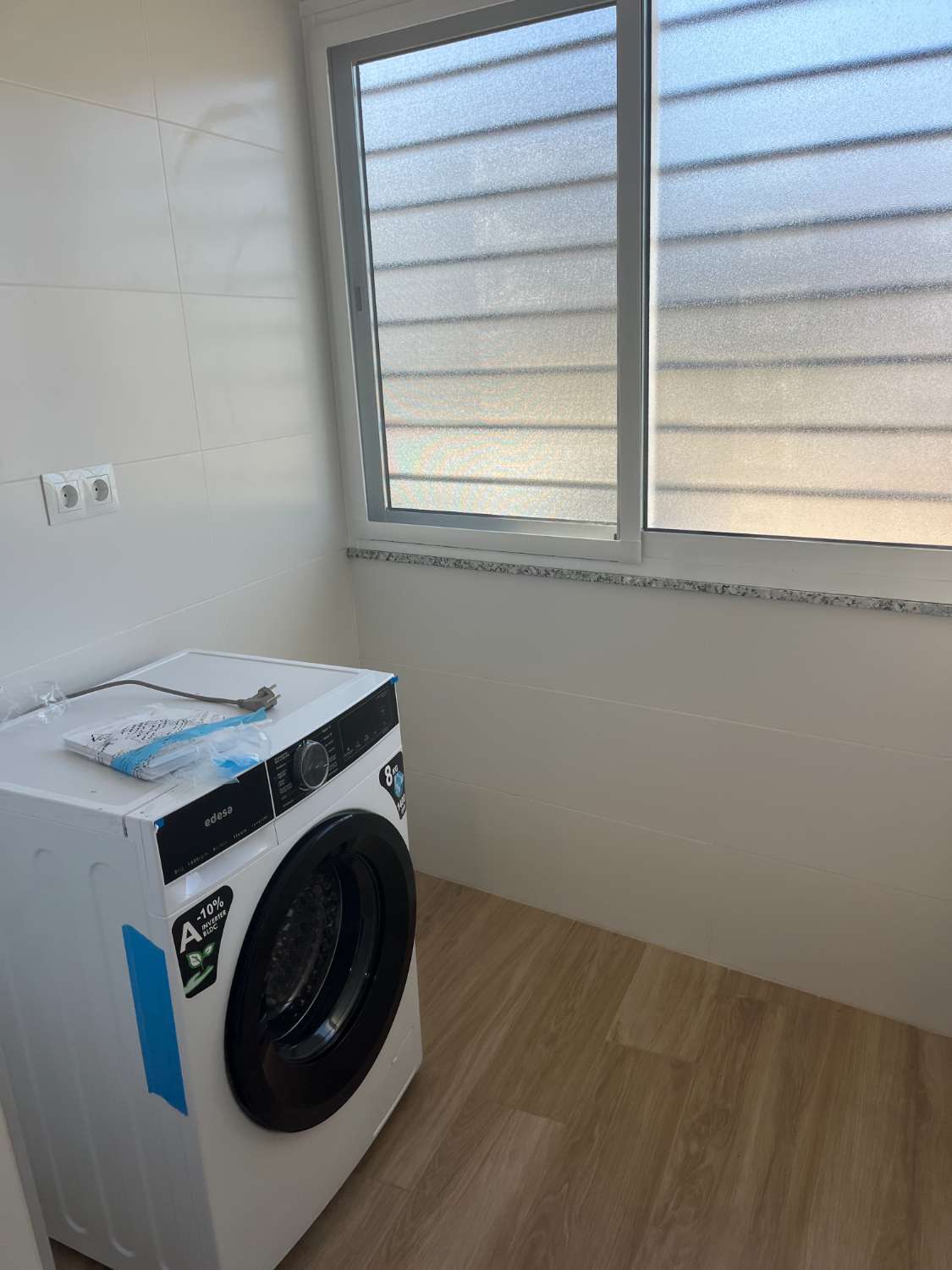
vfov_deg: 67.3
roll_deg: +3.1
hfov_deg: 53.1
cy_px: 635
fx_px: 953
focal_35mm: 26
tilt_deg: -16.4
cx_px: 476
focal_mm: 5.1
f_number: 1.6
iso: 50
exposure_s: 1/422
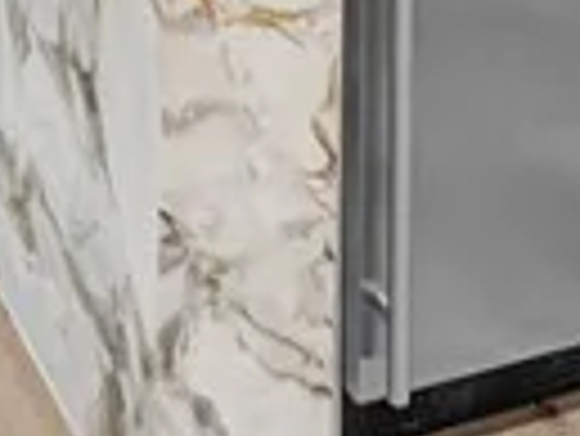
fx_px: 1794
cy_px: -872
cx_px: 108
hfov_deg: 18.2
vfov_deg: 10.2
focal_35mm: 107
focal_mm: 14
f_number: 8
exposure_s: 1/15
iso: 800
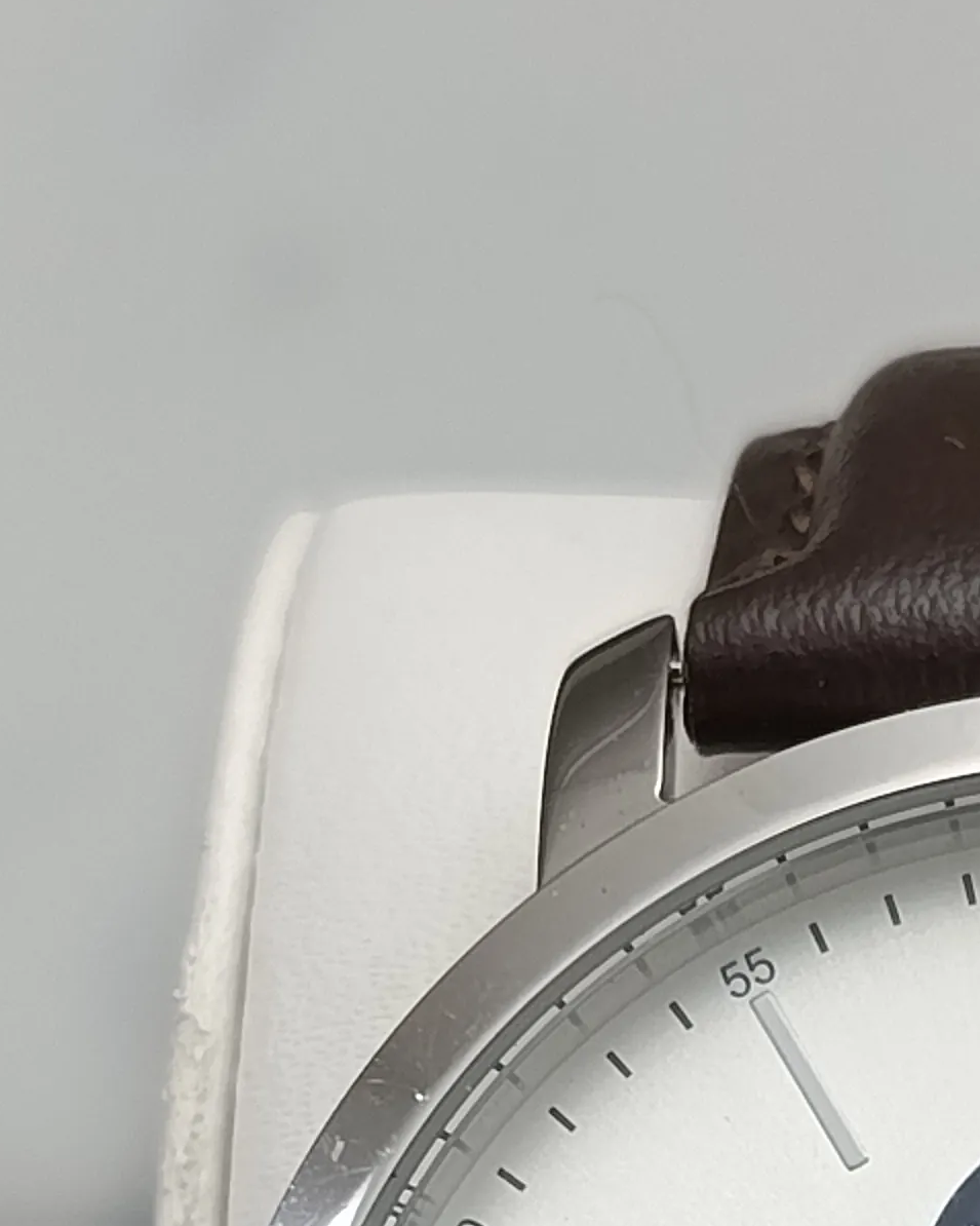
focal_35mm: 157
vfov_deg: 11.7
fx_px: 5693
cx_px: 1133
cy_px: 1849
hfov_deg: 9.7
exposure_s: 1/100
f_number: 1.7
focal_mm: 5.24
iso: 314
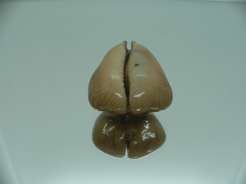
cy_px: 92
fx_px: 249
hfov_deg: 52.6
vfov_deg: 40.7
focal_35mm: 35
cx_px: 123
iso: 80
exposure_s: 1/60
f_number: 2.8
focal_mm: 4.6
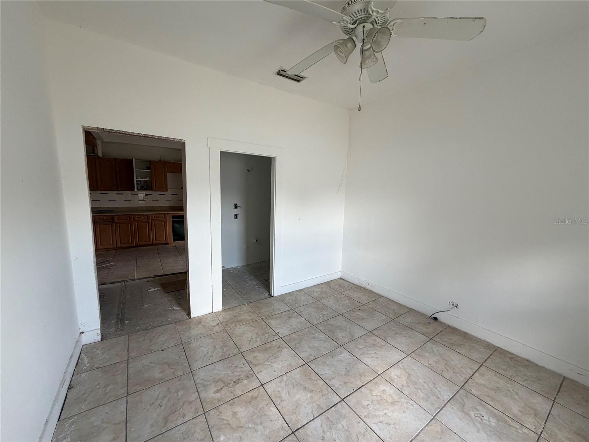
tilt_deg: -7.4
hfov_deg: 102.1
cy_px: 221
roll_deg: -1.2
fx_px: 238
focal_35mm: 14
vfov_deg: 85.7
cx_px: 294
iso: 250
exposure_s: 1/121
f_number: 2.2
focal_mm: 2.22
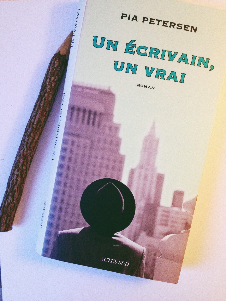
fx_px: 305
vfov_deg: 52.6
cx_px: 113
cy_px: 150
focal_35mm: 35
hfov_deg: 40.7
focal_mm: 4.28
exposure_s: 1/20
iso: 250
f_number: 2.4
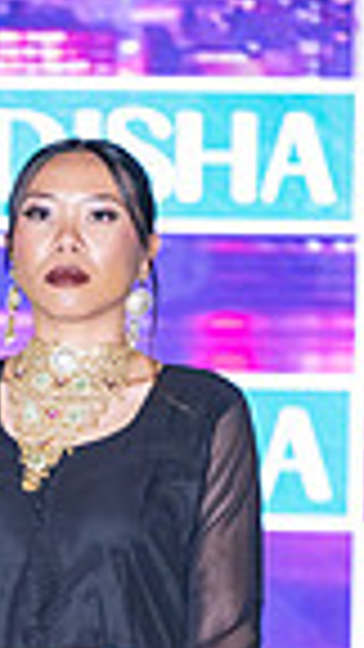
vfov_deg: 3.3
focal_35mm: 656
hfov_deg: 1.9
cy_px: 896
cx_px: 90
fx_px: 11256
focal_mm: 200
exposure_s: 1/250
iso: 2500
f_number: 2.8
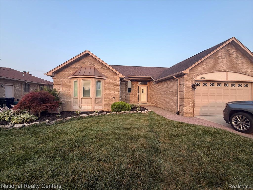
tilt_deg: -0.3
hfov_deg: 102.1
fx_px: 102
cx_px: 126
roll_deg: -0.1
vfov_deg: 85.7
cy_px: 95
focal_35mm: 14
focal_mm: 2.22
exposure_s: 1/502
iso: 64
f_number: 2.2
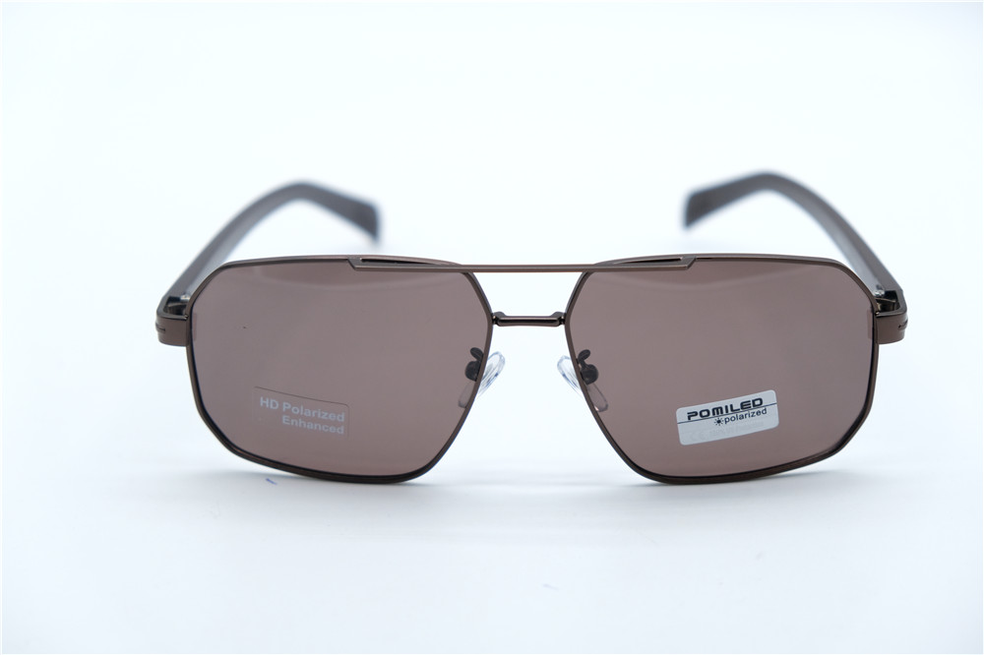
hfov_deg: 26.7
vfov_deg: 17.9
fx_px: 2077
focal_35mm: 76
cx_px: 492
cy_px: 328
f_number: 4
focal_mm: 50.5
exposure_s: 1/1000
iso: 640
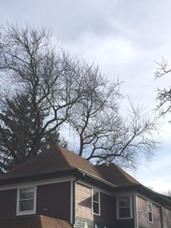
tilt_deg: +15.3
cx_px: 82
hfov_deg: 25.7
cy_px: 176
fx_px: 375
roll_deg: +0.4
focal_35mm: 57
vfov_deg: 33.0
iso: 32
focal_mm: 4.15
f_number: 2.2
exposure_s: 1/1799
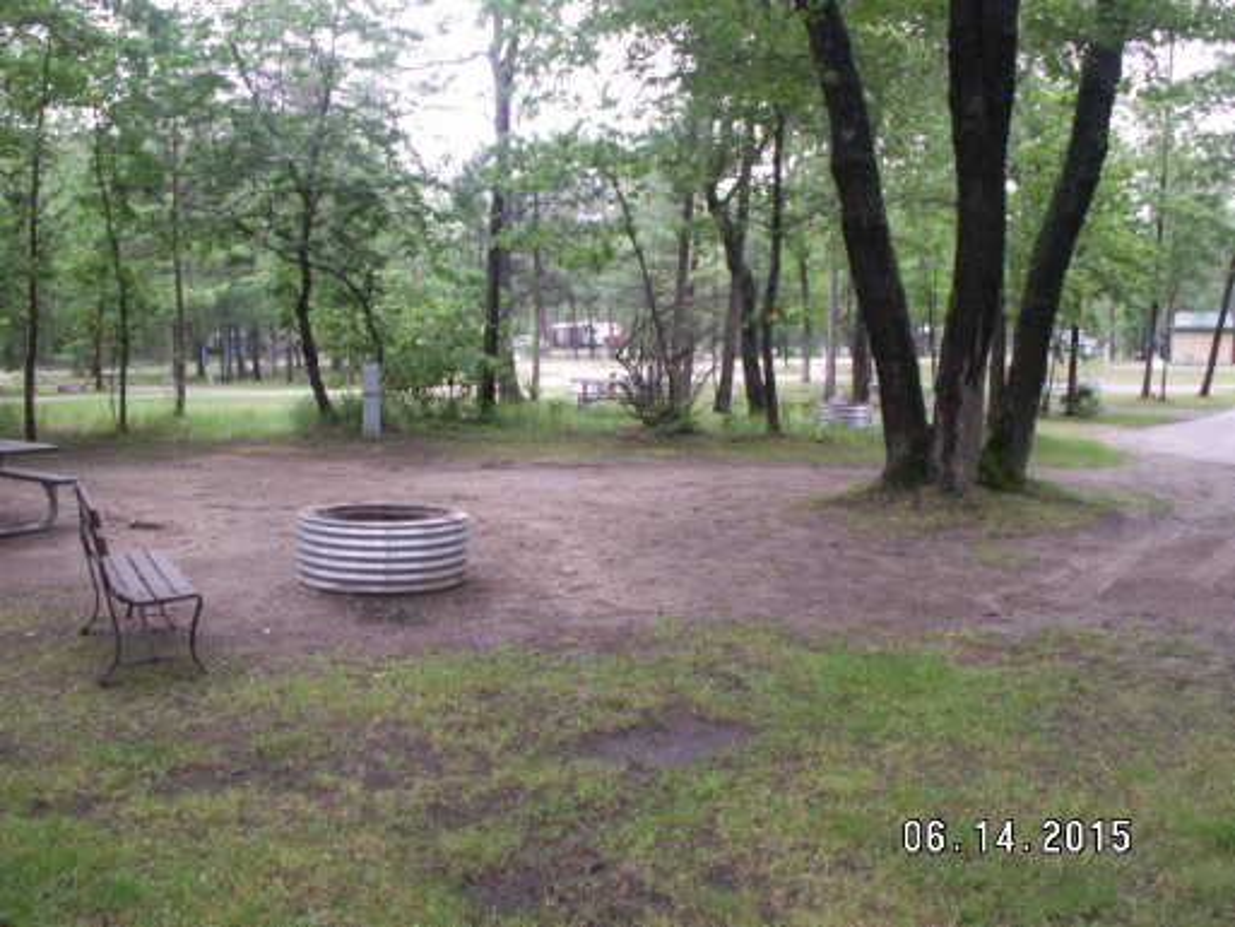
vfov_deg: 40.7
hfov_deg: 52.6
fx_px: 1249
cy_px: 464
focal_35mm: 35
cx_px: 618
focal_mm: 5.86
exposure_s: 1/60
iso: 50
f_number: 3.2
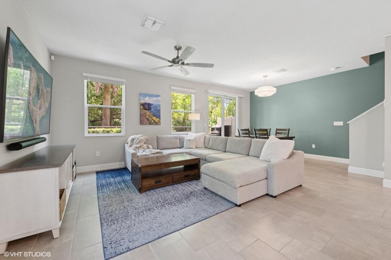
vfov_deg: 81.1
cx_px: 196
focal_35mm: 14
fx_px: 152
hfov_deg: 104.3
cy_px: 130
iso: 100
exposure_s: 1/2.5
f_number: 8
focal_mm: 14
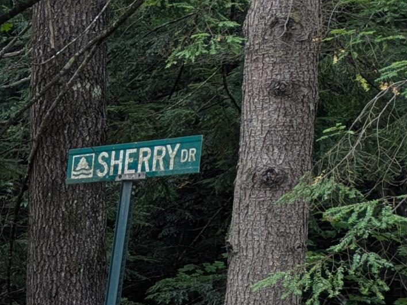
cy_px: 388
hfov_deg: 16.3
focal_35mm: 106
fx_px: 1246
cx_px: -269
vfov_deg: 13.5
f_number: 1.89
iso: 44
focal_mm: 5.43
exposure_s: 1/60
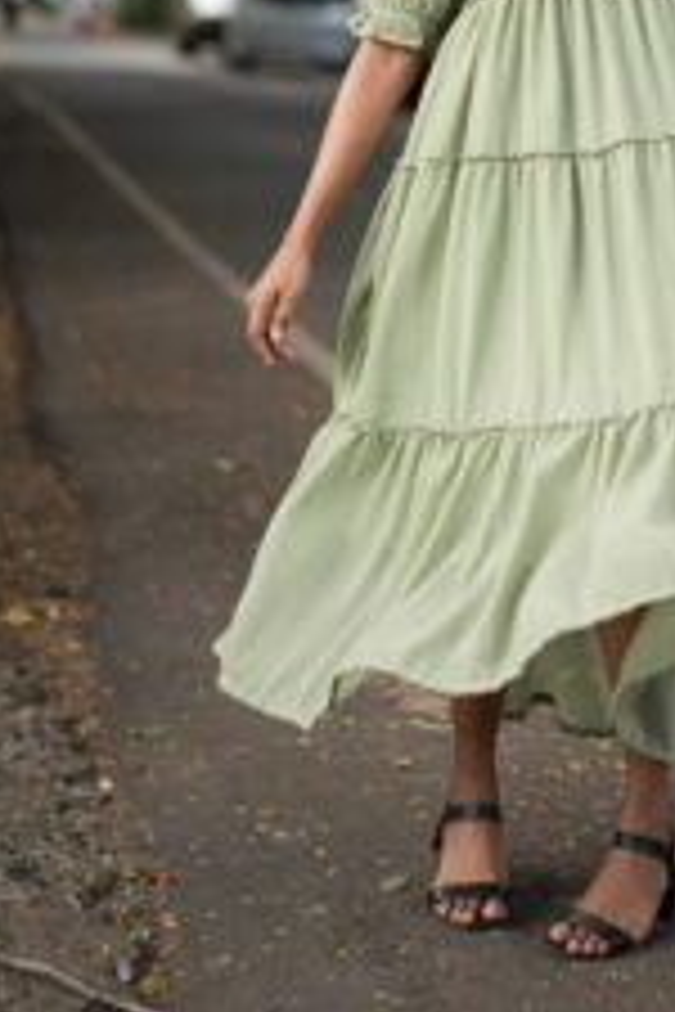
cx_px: 576
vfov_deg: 20.0
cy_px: 85
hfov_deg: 13.6
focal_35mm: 100
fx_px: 2812
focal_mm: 50
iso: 800
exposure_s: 1/400
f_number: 1.4
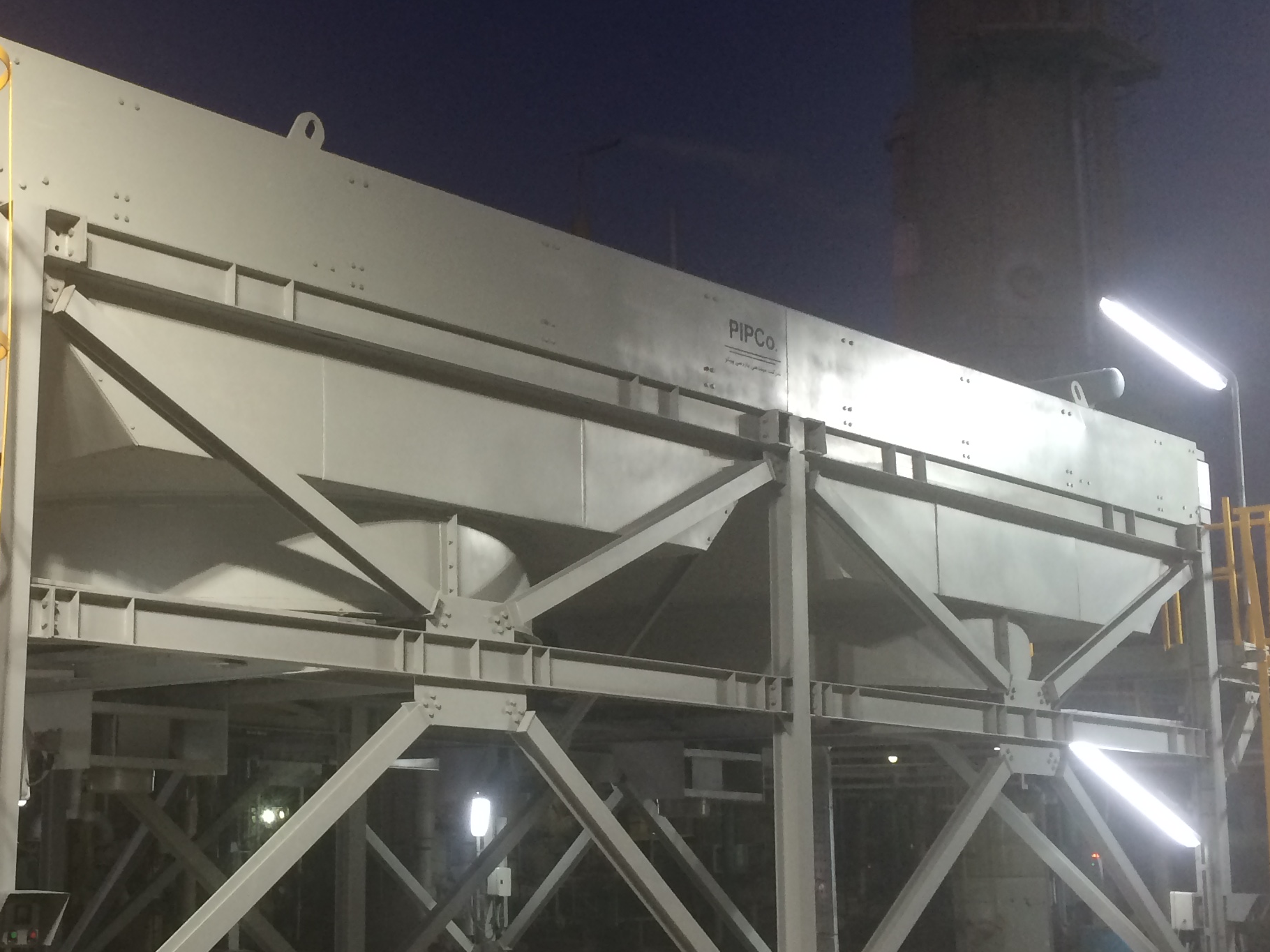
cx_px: 297
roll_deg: -1.1
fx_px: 1908
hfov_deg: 35.9
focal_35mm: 52
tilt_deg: +8.5
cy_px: 518
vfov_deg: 28.0
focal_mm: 4.15
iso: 125
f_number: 2.2
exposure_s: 1/33
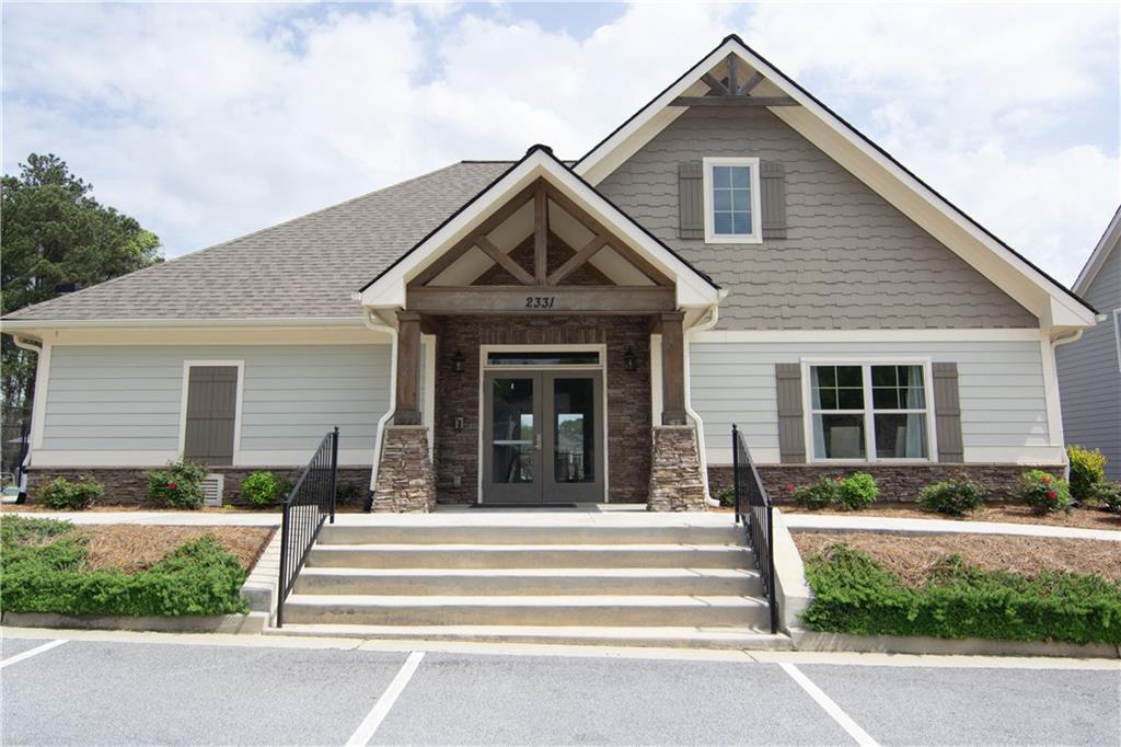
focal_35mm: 24
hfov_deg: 73.8
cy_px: 374
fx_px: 747
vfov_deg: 53.1
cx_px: 560
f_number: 8
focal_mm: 16
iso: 100
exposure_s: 1/250
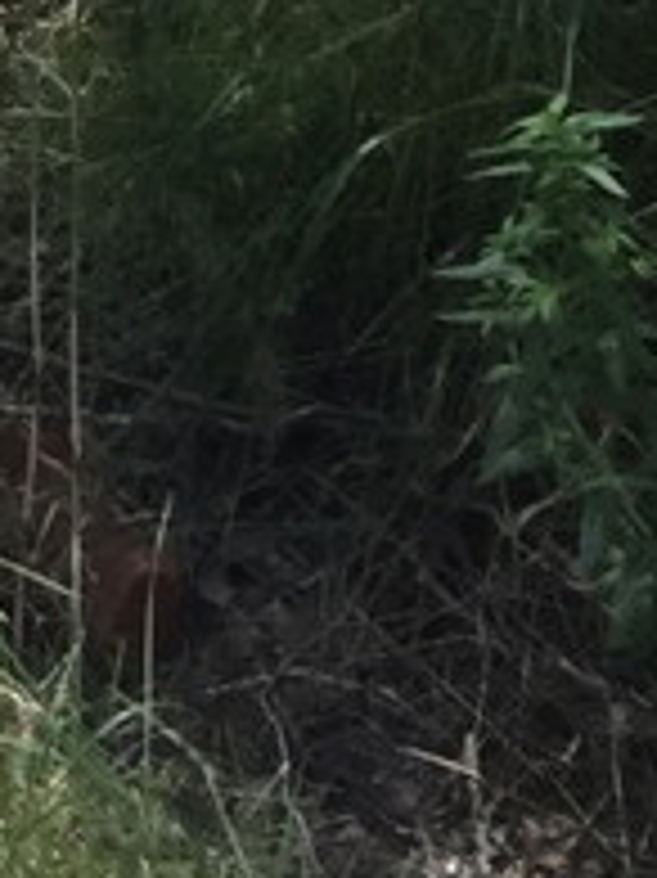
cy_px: -1702
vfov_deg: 8.3
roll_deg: -3.5
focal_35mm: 204
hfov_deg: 6.9
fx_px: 5168
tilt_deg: -8.5
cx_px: -945
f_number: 2.4
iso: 25
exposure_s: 1/242
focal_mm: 3.3
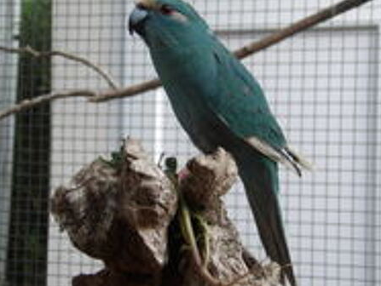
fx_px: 1135
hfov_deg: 19.1
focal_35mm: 103
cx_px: 203
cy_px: 152
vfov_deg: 14.4
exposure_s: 1/53
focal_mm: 17.2
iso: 100
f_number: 4.7
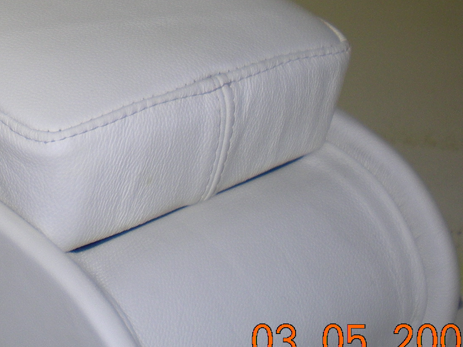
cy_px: -42
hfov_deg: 17.6
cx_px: -106
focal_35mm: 106
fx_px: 1418
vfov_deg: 13.7
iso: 50
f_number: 3.1
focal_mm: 6.3
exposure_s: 1/43.2
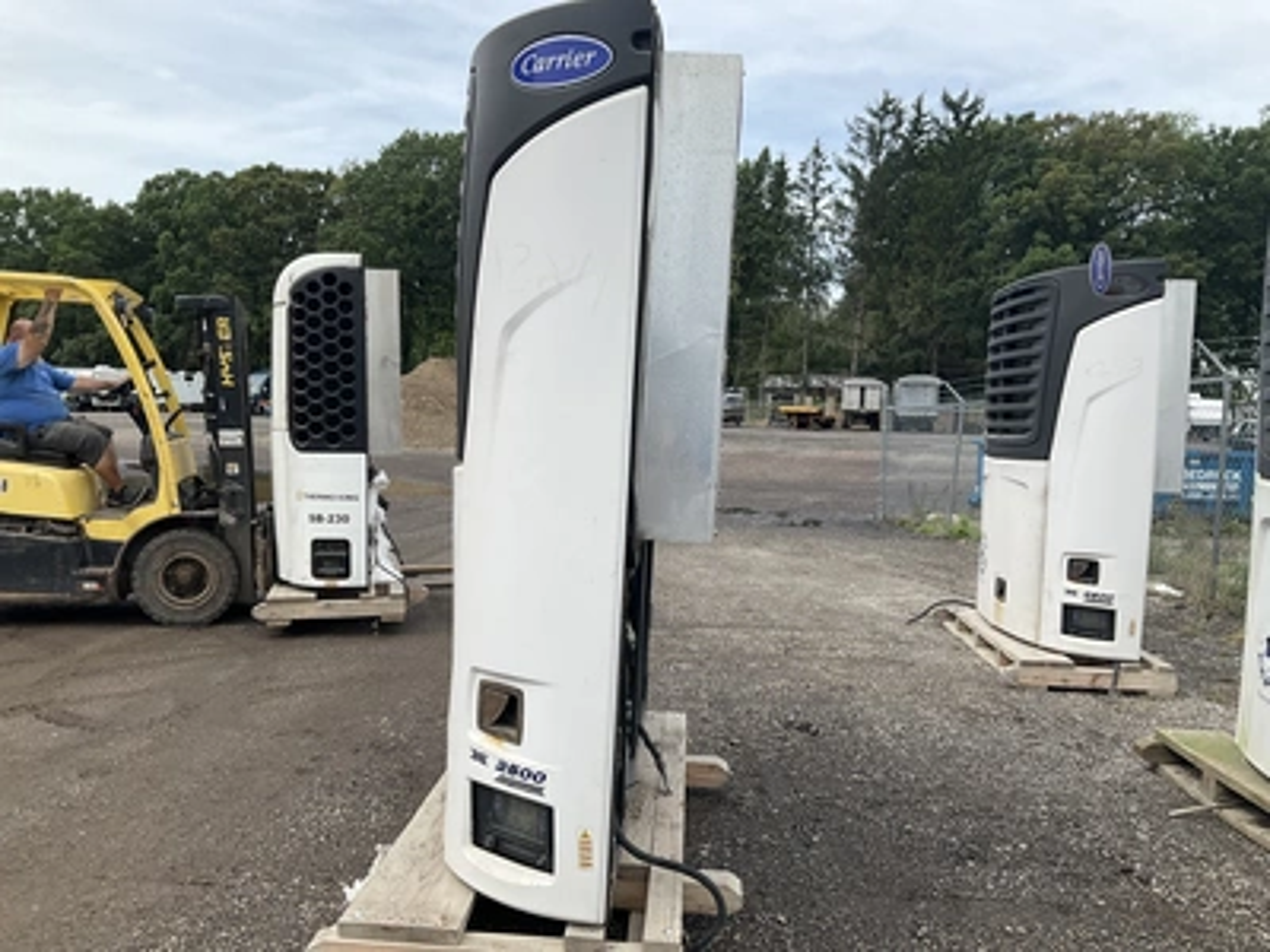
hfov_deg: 61.7
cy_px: 476
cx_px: 635
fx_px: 1064
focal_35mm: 29
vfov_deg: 48.2
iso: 25
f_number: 1.8
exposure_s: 1/1311
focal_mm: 3
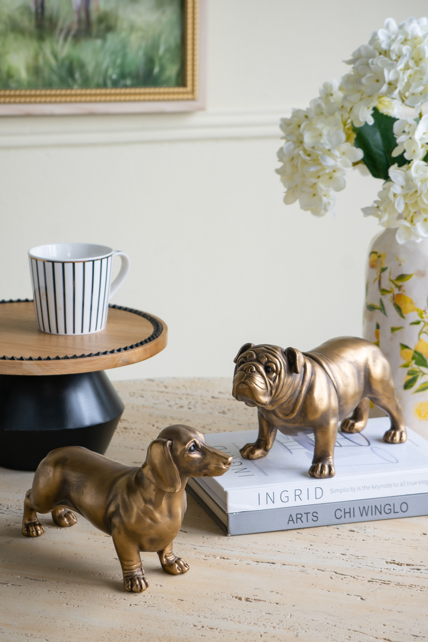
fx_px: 1712
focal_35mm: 96
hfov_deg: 14.3
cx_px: 214
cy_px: 321
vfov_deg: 21.2
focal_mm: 64
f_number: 5.6
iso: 100
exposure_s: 1/15
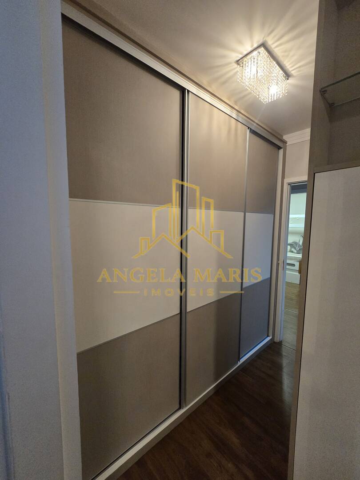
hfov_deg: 89.9
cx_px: 180
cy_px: 240
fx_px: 180
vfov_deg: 106.2
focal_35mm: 13
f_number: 2.2
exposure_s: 1/60
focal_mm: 2.2
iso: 640
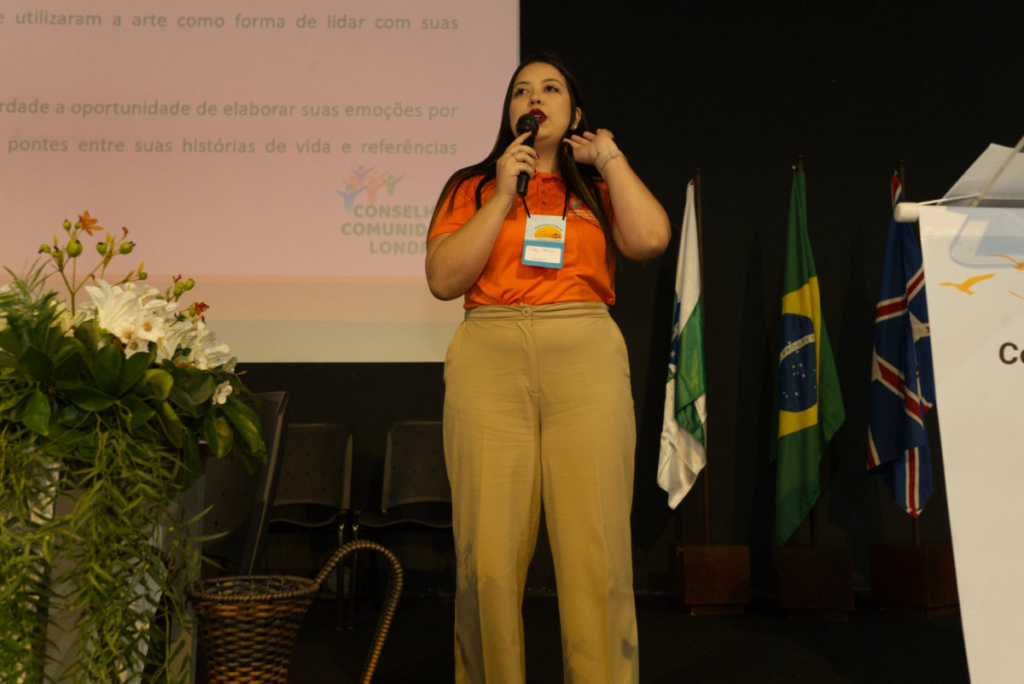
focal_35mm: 35
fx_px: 996
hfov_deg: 54.4
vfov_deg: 37.9
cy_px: 342
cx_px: 512
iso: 5000
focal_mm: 35
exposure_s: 1/100
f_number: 5.6
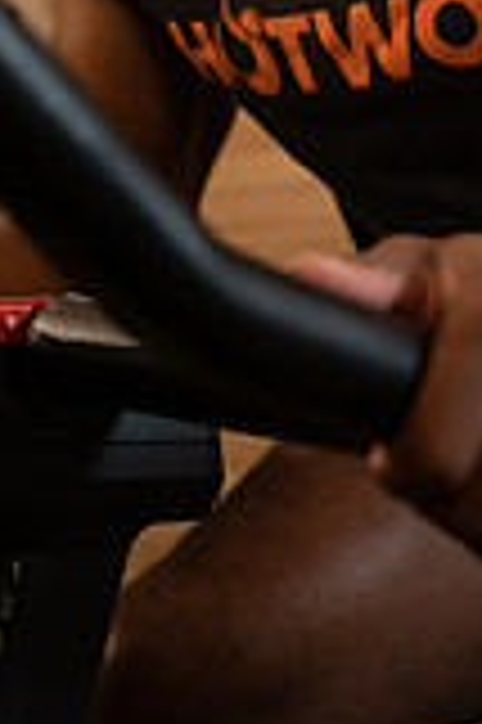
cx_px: 311
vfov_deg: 20.2
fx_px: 1972
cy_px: -9
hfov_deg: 13.9
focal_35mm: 98
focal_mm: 35
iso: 400
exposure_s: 1/160
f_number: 2.8
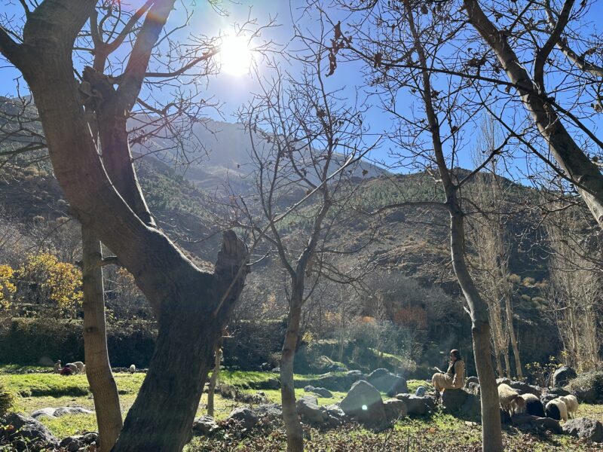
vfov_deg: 56.8
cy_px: 226
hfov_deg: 71.6
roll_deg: -0.9
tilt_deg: +12.7
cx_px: 302
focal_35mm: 24
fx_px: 418
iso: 80
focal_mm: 6.86
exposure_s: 1/2882
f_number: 1.78
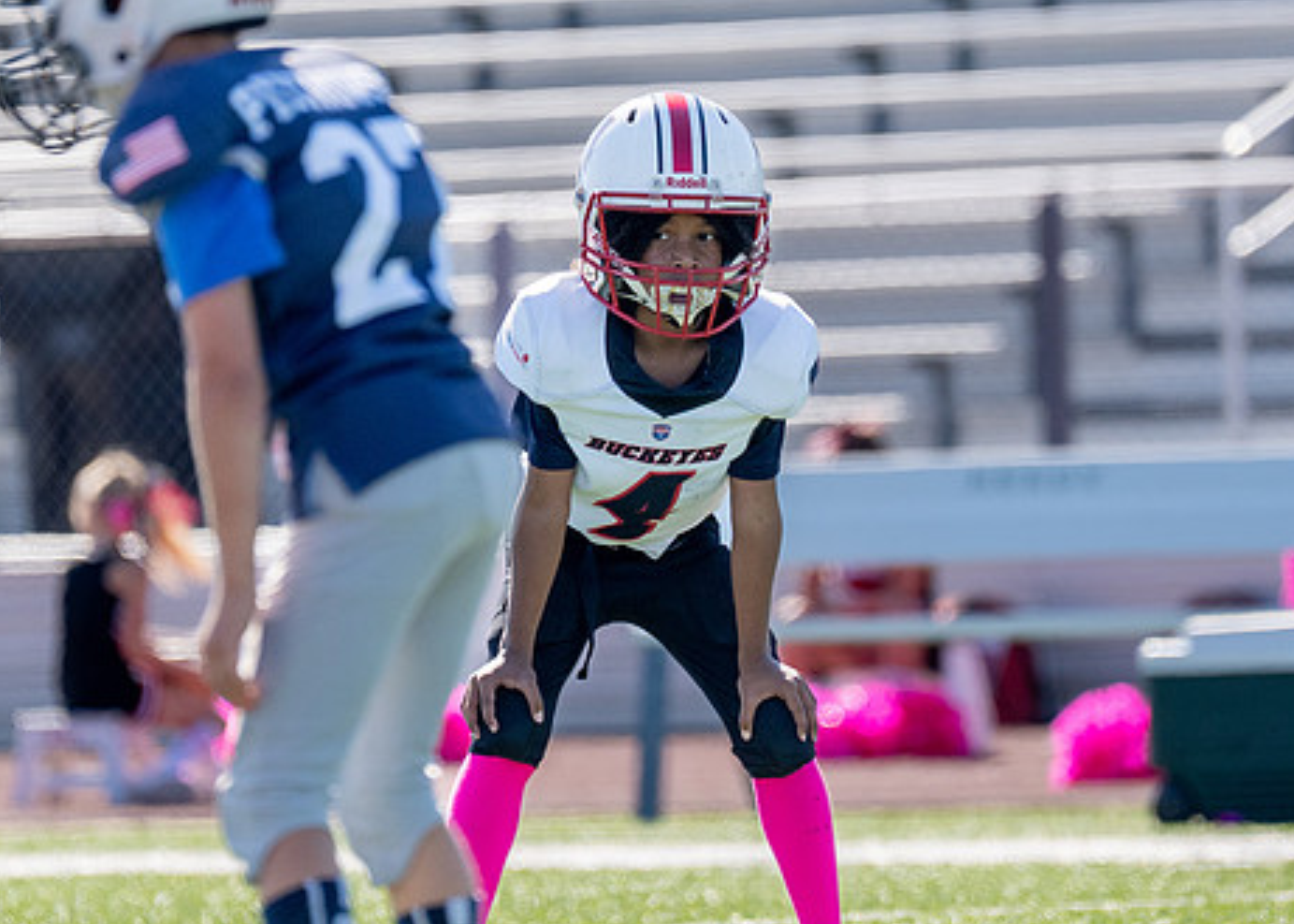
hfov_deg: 4.0
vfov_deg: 2.9
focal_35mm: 503
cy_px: 254
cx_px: 667
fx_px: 18480
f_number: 2.8
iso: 320
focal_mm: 200
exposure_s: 1/4000
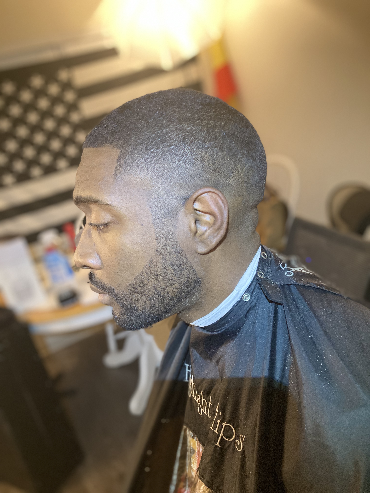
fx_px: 399
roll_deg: +16.3
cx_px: 185
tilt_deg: -17.1
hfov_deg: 49.7
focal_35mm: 28
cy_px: 246
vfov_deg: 63.4
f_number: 1.8
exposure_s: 1/40
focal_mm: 3.99
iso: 320
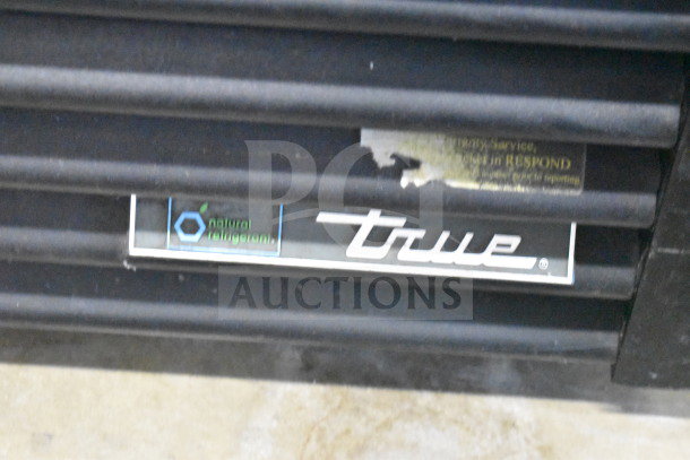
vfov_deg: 16.6
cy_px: 230
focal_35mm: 82
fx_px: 1582
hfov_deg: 24.6
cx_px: 345
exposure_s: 1/80
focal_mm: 55
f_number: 5.6
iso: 25600
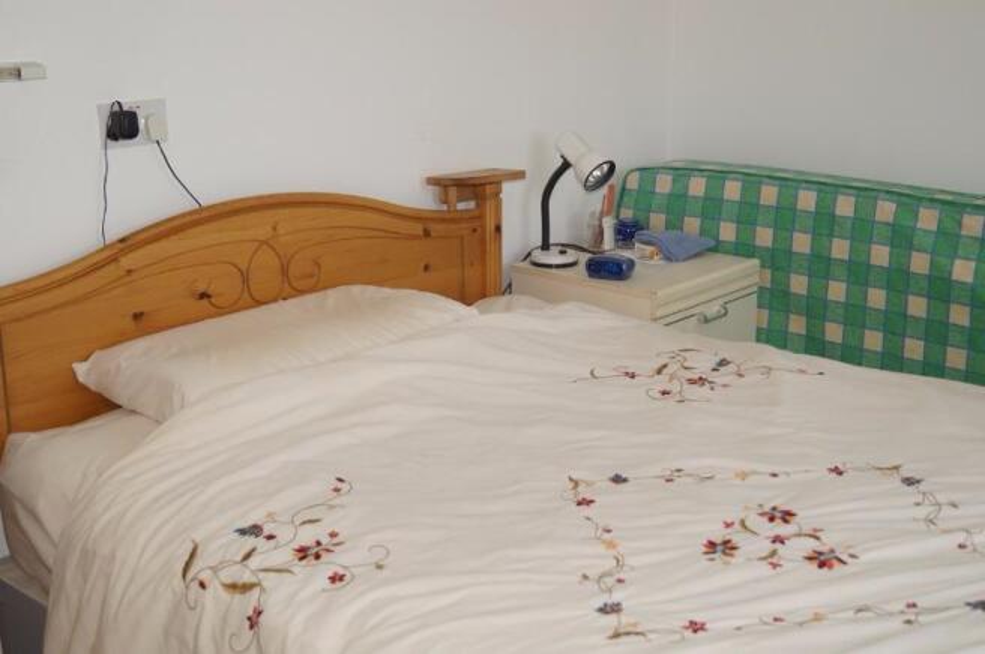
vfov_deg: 29.8
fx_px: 1230
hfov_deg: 43.6
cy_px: 327
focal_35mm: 45
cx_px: 492
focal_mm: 30
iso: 100
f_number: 4.5
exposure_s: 1/160
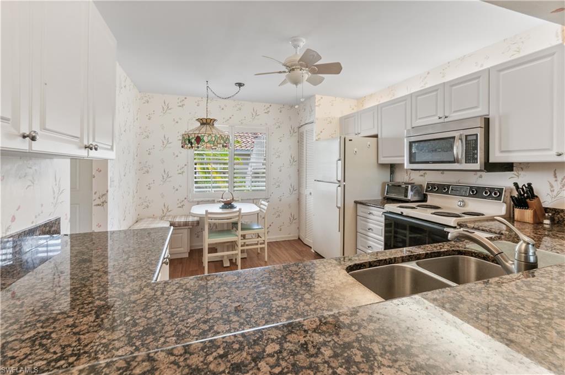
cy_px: 188
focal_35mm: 15
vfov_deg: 77.1
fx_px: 235
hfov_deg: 100.5
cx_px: 282
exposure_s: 1/2
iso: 200
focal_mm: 10
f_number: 8
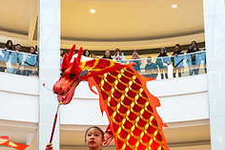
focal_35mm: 59
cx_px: 120
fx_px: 368
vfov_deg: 21.5
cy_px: 174
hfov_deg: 33.9
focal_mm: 24
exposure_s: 1/500
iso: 4000
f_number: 4
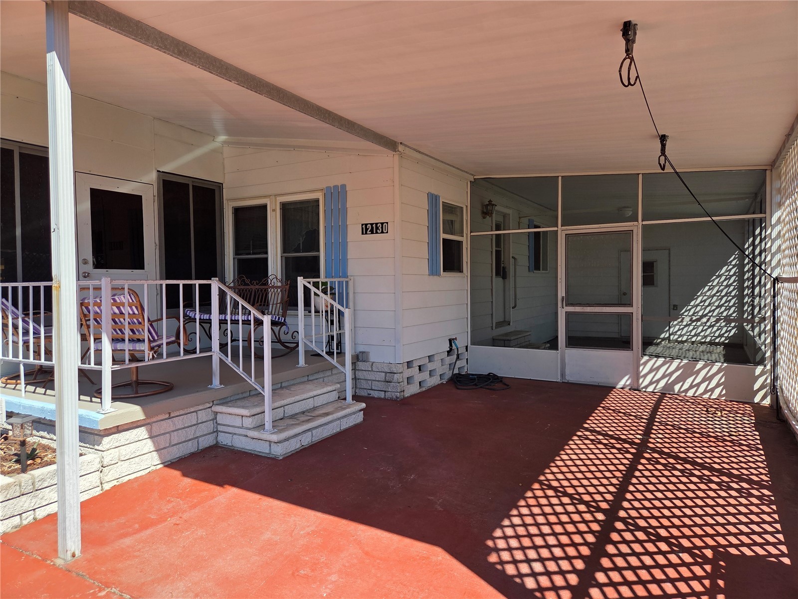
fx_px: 530
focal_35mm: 23
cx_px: 399
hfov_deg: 73.9
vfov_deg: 58.9
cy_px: 300
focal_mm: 5.4
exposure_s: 1/2953
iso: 80
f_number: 1.8
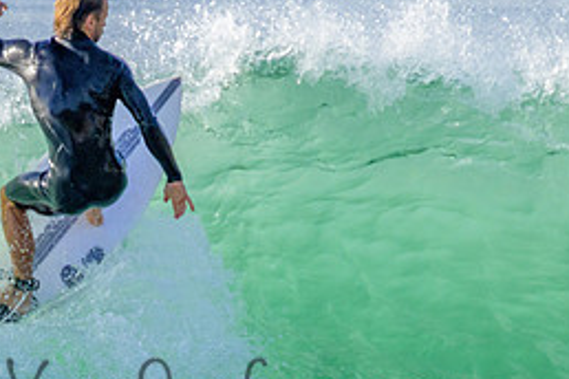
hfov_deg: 1.1
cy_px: 373
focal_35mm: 1799
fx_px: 28432
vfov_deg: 0.8
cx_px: 234
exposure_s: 1/2000
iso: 1800
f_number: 11
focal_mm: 800
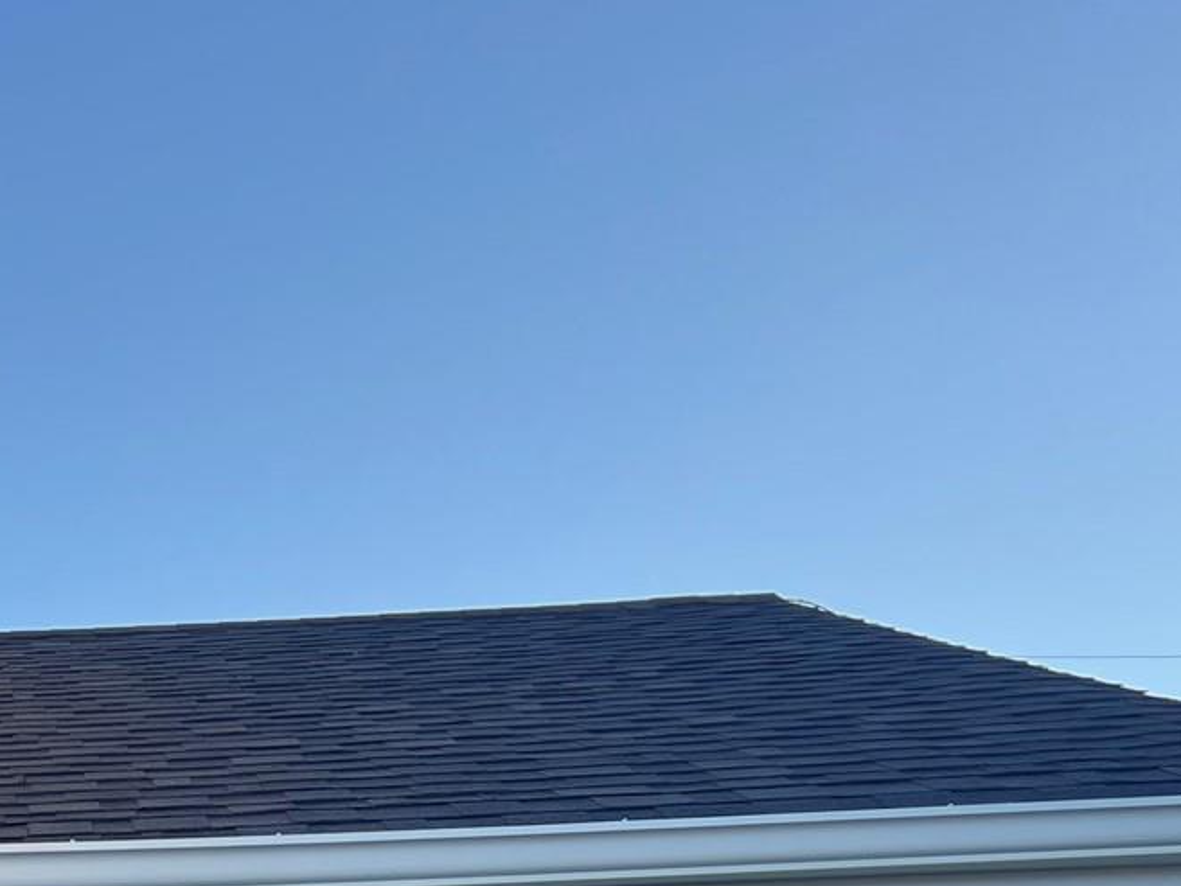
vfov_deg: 16.6
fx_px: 2764
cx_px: 41
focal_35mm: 81
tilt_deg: +5.2
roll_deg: +2.5
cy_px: 1308
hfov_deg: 23.3
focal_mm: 5.7
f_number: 1.5
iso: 50
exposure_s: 1/683
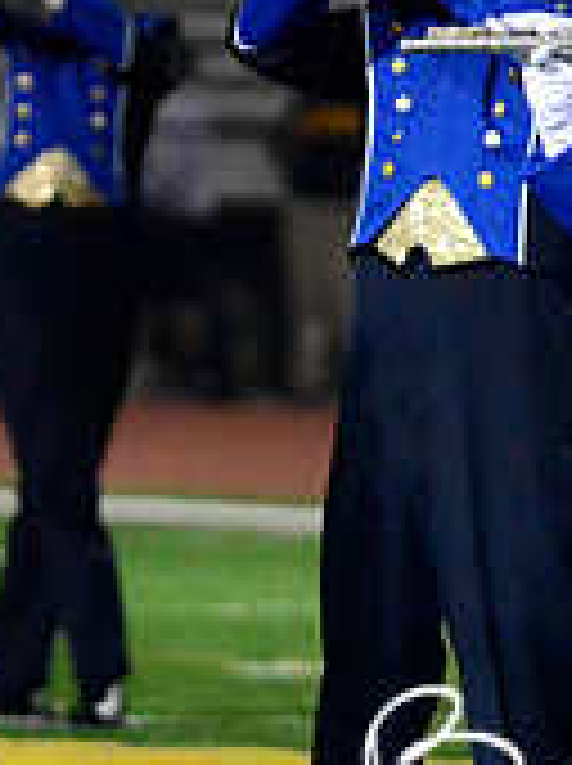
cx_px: 806
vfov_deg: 2.6
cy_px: 243
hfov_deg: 1.9
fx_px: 16823
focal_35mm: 762
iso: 6400
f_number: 3.2
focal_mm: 155
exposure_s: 1/640
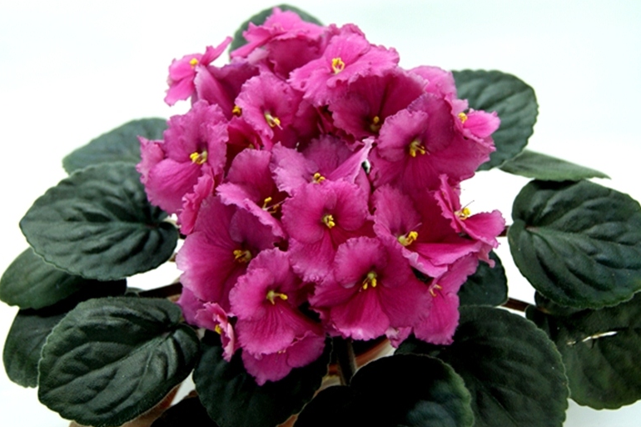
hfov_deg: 36.6
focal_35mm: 55
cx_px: 316
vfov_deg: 24.8
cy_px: 208
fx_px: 970
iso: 400
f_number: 5
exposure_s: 1/25
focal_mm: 35
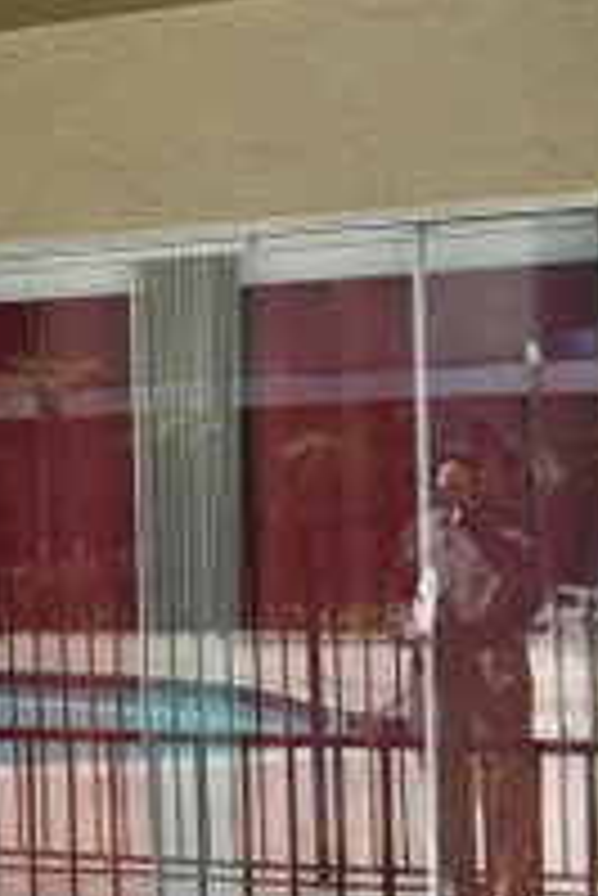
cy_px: 495
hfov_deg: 17.7
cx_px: -416
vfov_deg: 30.9
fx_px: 1617
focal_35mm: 65
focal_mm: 18
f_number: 6.3
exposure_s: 1/100
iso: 100
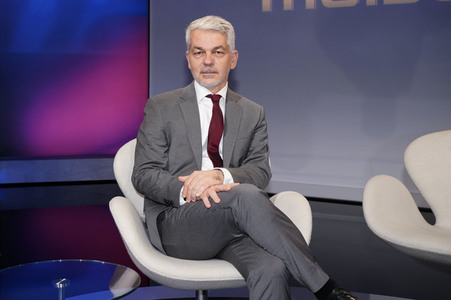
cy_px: 150
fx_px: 501
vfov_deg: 33.4
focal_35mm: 40
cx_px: 226
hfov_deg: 48.5
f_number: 5.6
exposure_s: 1/125
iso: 2000
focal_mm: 40
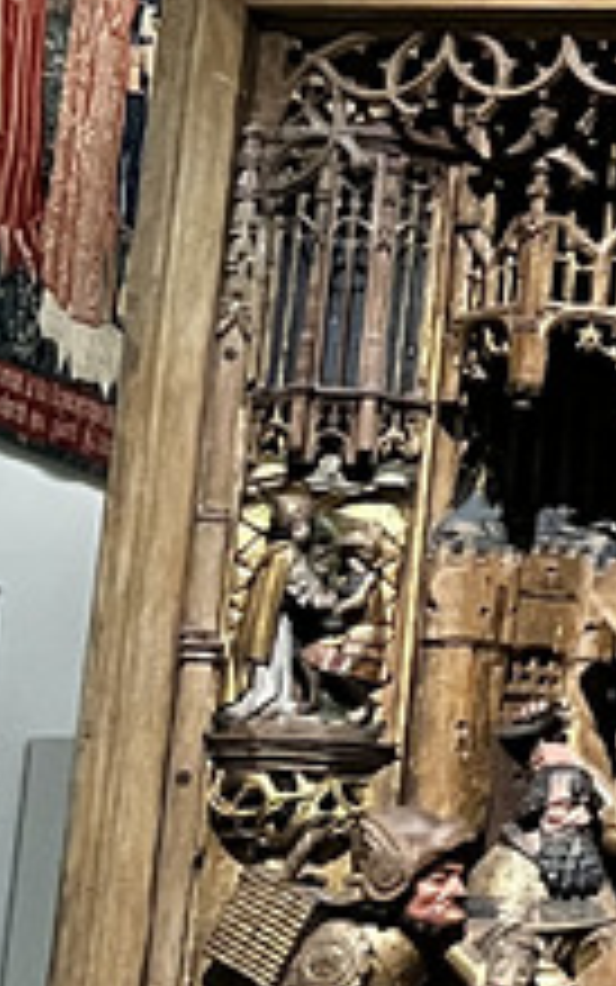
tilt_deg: +13.6
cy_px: 180
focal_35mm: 151
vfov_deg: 13.8
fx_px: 4053
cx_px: 1987
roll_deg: +0.1
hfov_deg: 7.4
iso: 500
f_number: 1.5
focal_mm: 5.7
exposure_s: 1/43
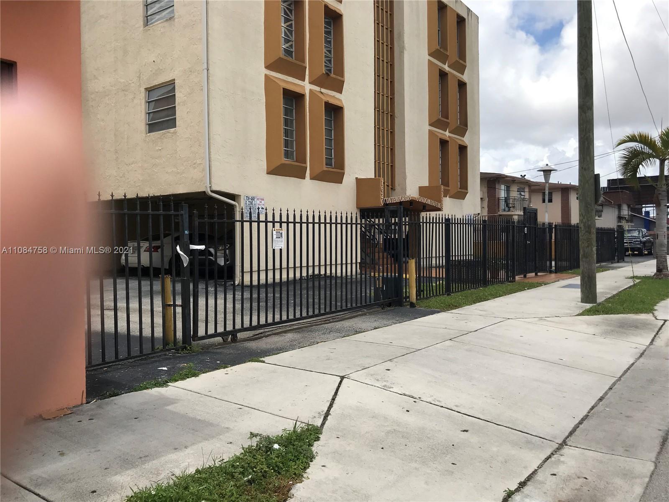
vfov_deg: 49.7
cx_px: 334
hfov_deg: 63.4
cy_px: 251
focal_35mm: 28
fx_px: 541
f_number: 1.8
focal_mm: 3.99
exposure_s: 1/2519
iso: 20
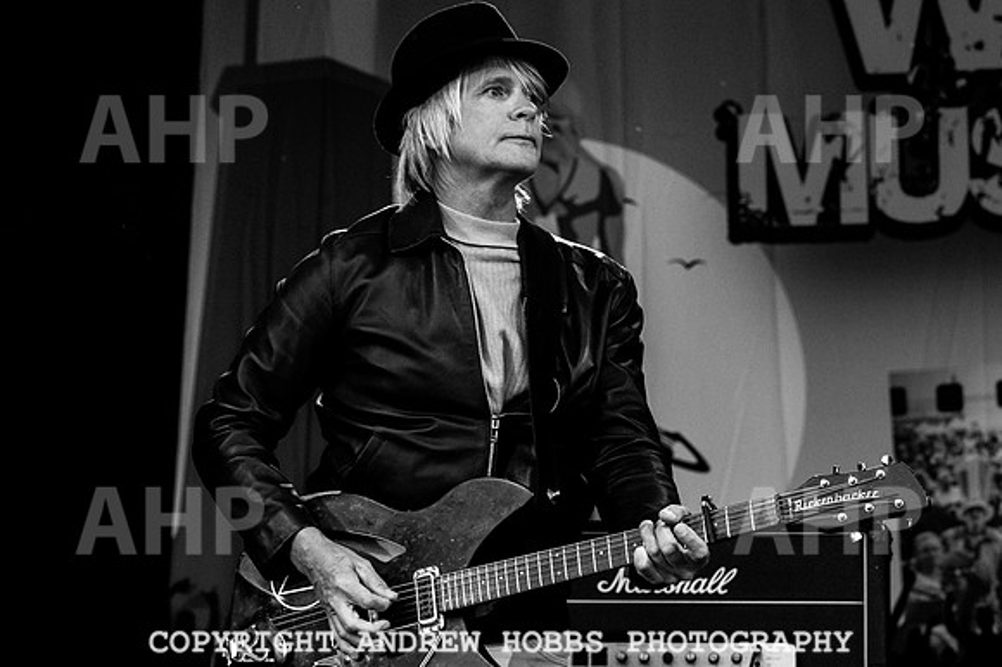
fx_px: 3141
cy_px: 338
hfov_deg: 18.1
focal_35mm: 113
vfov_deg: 12.1
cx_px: 520
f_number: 5.6
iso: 6400
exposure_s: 1/640
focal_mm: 98
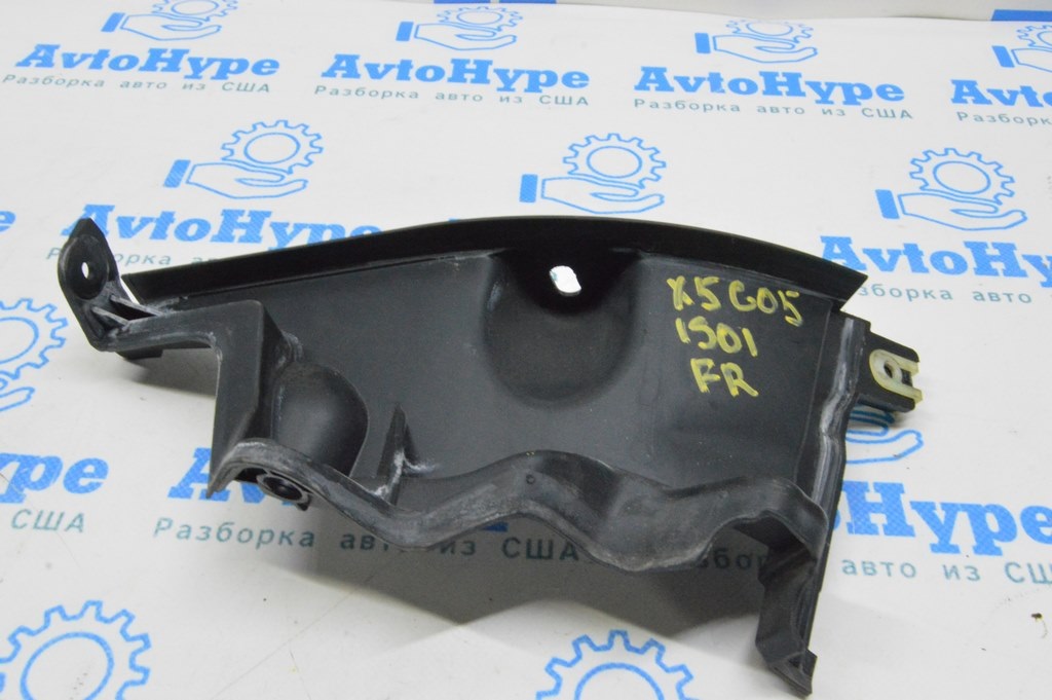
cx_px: 526
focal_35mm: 36
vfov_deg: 36.8
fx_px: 1051
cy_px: 350
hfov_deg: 53.2
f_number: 20
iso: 6400
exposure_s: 1/20
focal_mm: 24
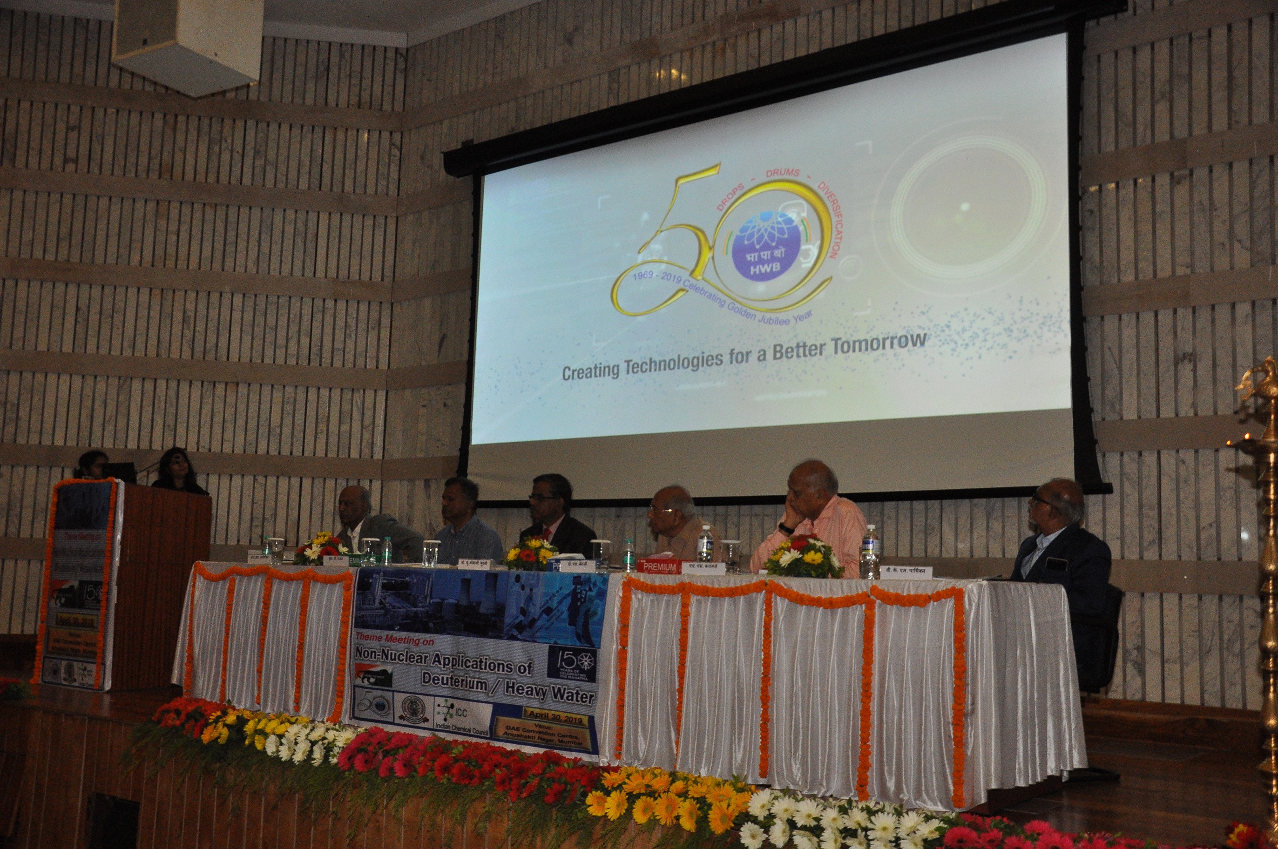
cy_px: 424
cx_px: 639
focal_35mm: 36
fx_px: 1277
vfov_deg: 36.8
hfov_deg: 53.2
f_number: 6.3
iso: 1600
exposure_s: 1/125
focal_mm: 24
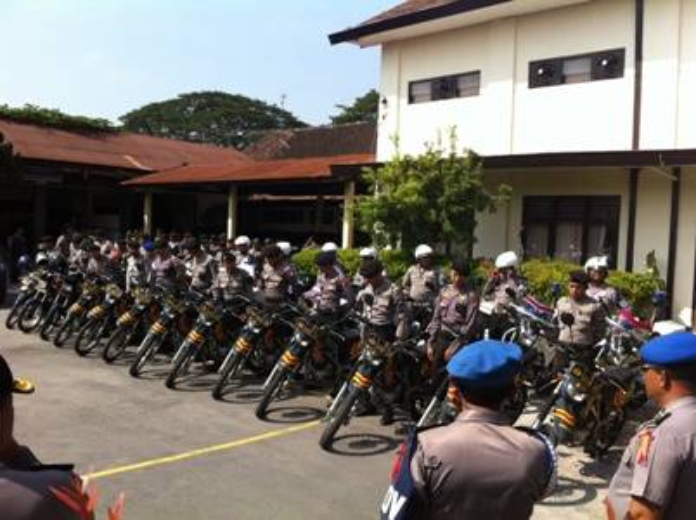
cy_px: 260
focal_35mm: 35
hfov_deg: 52.7
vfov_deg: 40.6
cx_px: 348
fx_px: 702
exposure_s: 1/887
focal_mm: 3.85
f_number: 2.8
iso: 80
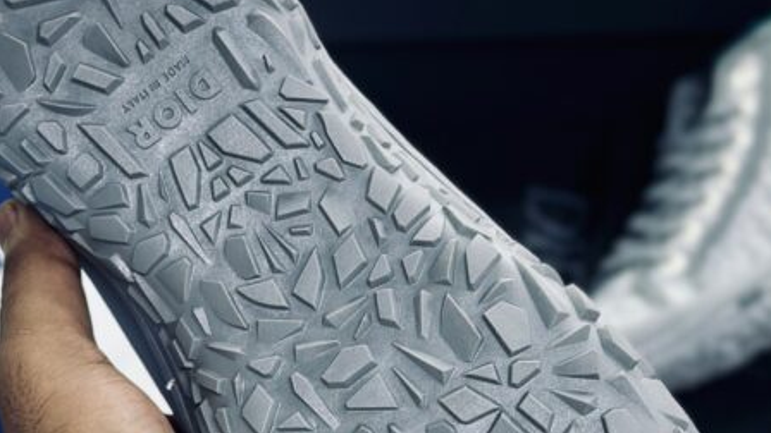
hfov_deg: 19.6
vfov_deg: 11.0
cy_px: 412
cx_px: 379
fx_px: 2228
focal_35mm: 109
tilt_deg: -54.8
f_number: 1.78
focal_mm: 6.86
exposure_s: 1/100
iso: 100
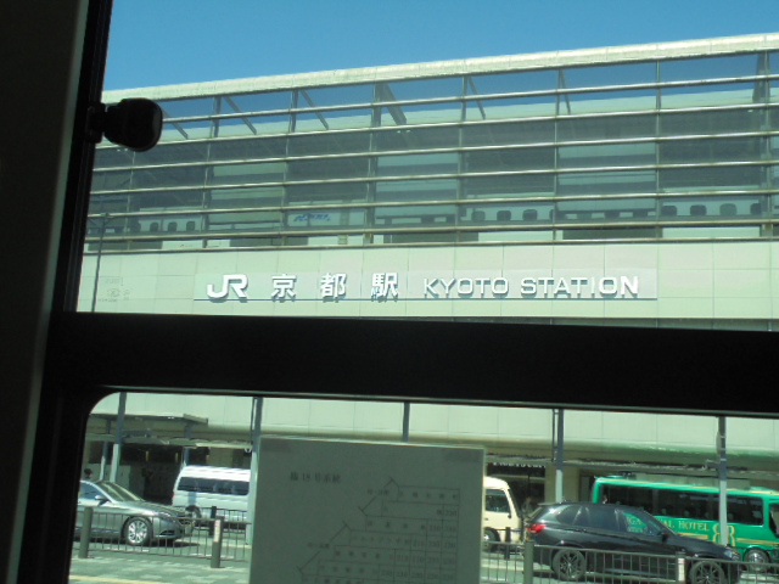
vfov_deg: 37.7
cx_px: 390
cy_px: 292
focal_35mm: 38
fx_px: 855
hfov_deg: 49.0
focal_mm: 6.9
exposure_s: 1/250
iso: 100
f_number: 4.2
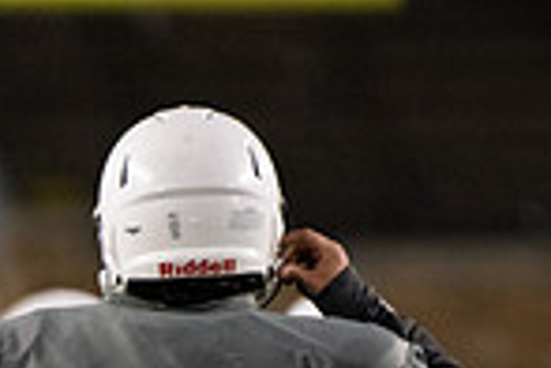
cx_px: -169
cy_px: 614
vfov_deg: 0.9
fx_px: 24181
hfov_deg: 1.3
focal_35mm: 1580
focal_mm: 400
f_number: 4
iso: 5000
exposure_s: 1/500
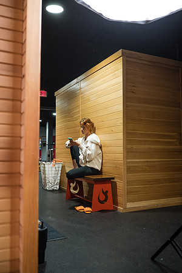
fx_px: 265
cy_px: 136
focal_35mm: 35
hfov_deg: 37.9
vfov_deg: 54.4
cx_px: 91
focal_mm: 35
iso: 400
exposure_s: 1/125
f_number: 3.5
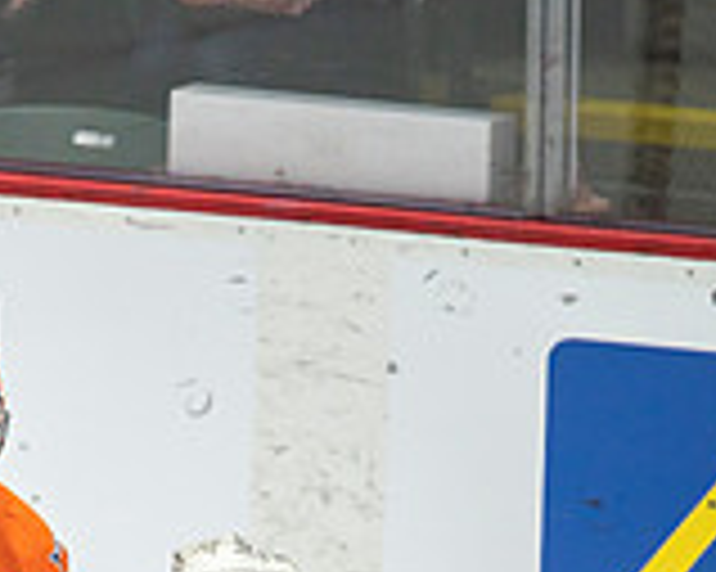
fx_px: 43648
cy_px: 853
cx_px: -257
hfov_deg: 0.9
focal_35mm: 2061
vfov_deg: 0.8
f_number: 4
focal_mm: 600
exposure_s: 1/640
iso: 1600
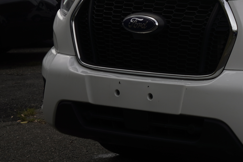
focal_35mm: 139
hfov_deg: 14.1
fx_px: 940
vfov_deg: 9.7
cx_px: 320
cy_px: -17
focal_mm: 29.4
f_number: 3.2
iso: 100
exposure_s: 1/60
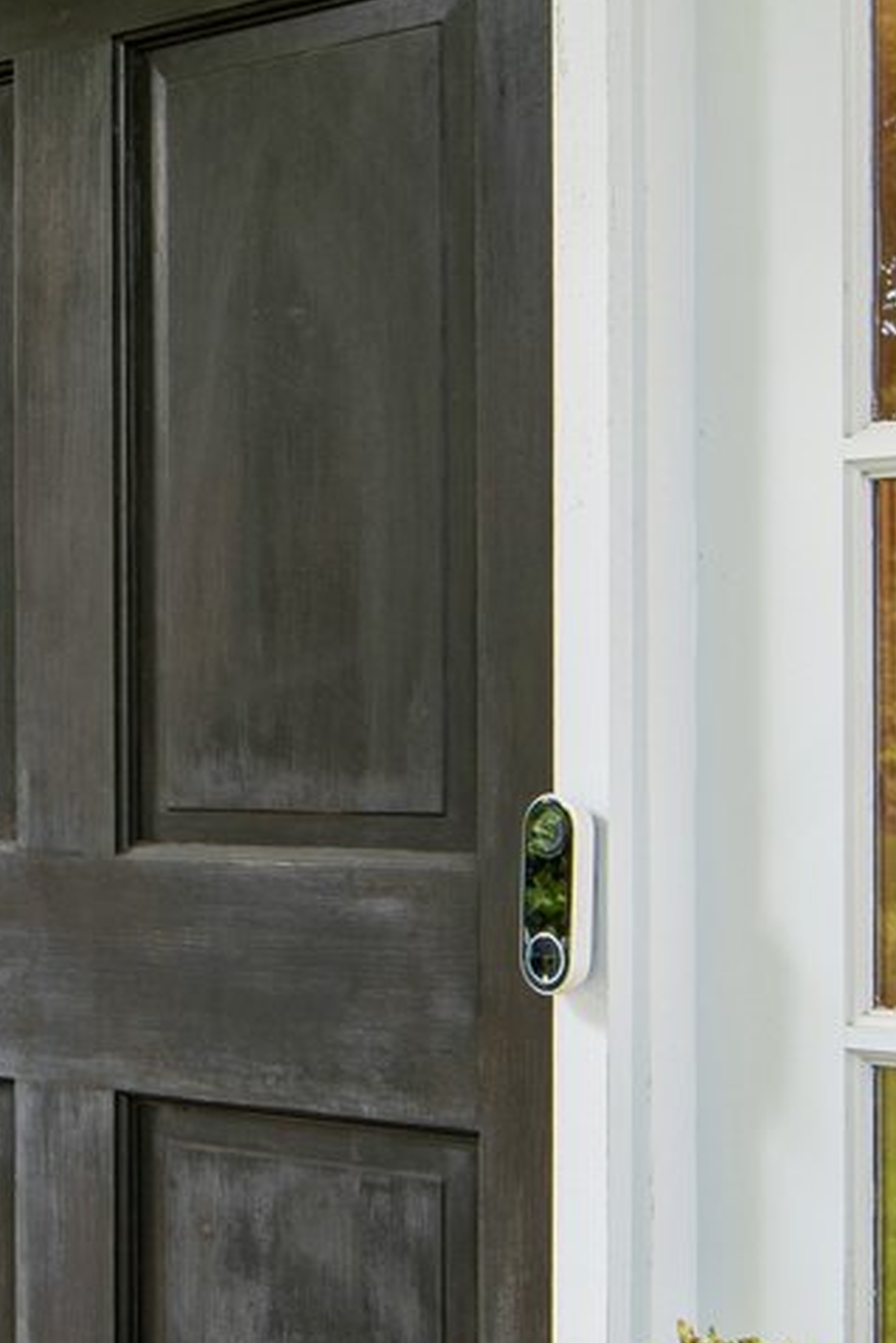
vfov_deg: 32.4
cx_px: 3
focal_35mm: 60
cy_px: 1092
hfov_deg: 21.8
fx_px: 2238
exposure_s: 1/5
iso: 100
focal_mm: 14
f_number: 8
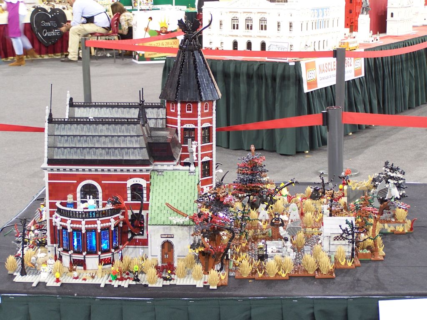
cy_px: 160
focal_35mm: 75
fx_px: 925
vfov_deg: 19.6
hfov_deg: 26.0
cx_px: 214
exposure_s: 1/3
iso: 80
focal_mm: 12.4
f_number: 3.2
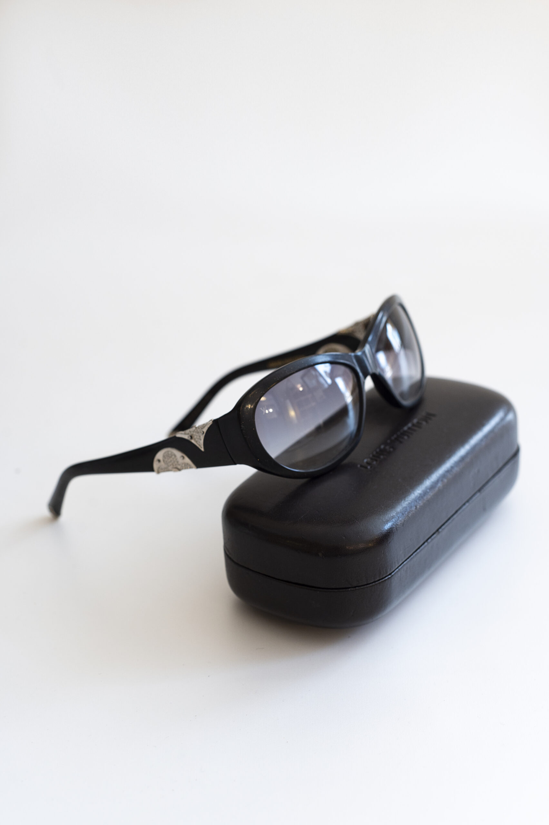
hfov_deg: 27.0
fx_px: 1145
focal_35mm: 50
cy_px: 412
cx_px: 274
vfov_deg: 39.6
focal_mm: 50
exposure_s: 1/40
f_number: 5.6
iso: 400
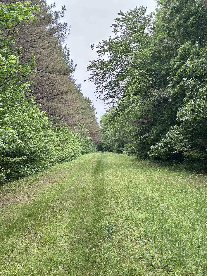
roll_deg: -0.3
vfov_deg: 39.7
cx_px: 104
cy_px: 138
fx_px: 383
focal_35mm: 48
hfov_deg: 30.3
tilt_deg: +1.4
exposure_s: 1/215
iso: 80
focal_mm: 6.86
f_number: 1.78
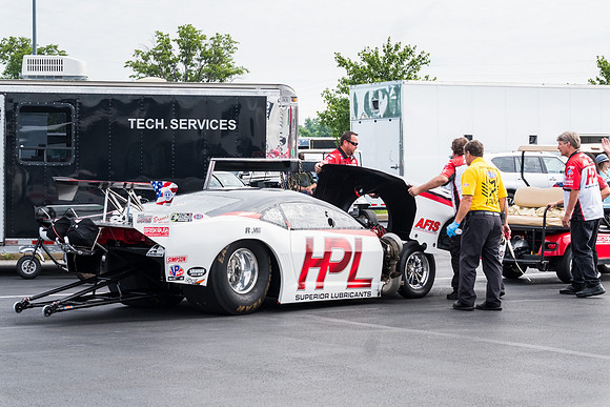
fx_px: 1667
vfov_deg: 13.9
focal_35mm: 98
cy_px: 227
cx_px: 313
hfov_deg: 20.7
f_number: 9
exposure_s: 1/200
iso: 400
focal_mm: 58.7
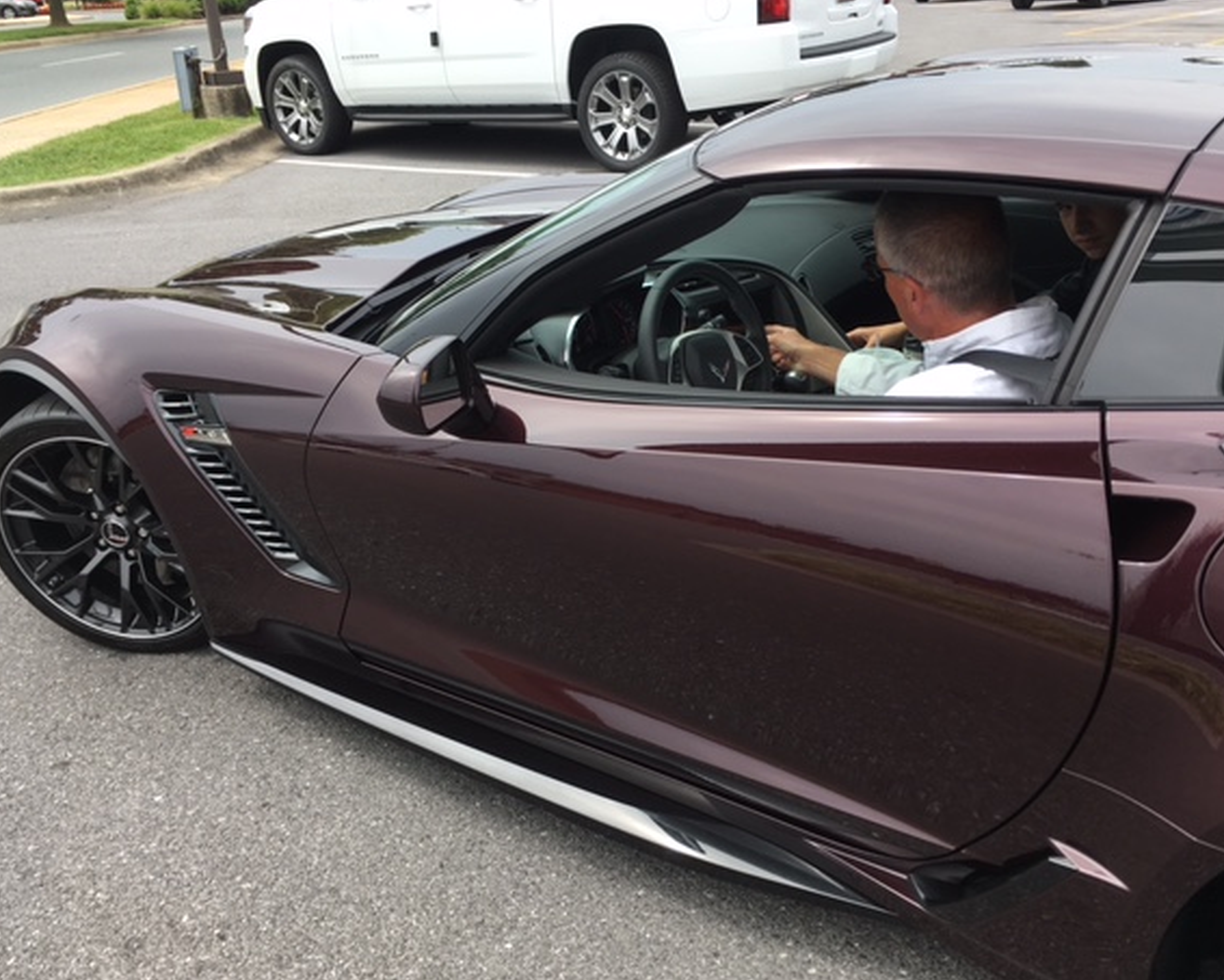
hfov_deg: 55.7
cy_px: 504
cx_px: 612
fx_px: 1159
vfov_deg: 45.8
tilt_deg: -25.4
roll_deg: +1.1
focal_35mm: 32
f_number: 2.2
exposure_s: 1/460
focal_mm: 4.15
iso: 25
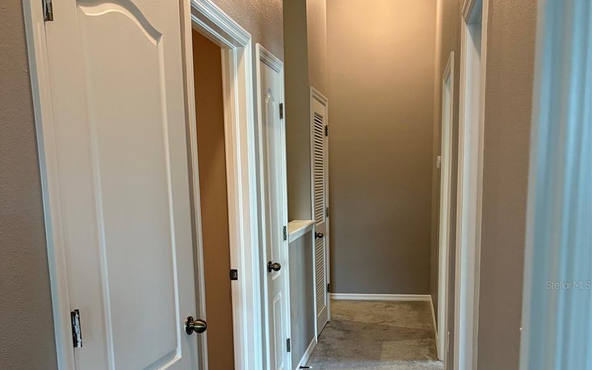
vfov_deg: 33.6
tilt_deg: -9.0
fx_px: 597
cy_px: 285
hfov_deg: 52.7
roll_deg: +1.6
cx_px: 295
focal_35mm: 37
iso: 250
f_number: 1.6
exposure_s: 1/60
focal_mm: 5.96
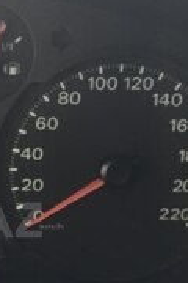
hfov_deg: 15.4
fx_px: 650
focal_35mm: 83
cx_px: -78
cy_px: 220
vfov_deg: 24.1
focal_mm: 4.15
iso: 80
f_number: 2.2
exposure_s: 1/33
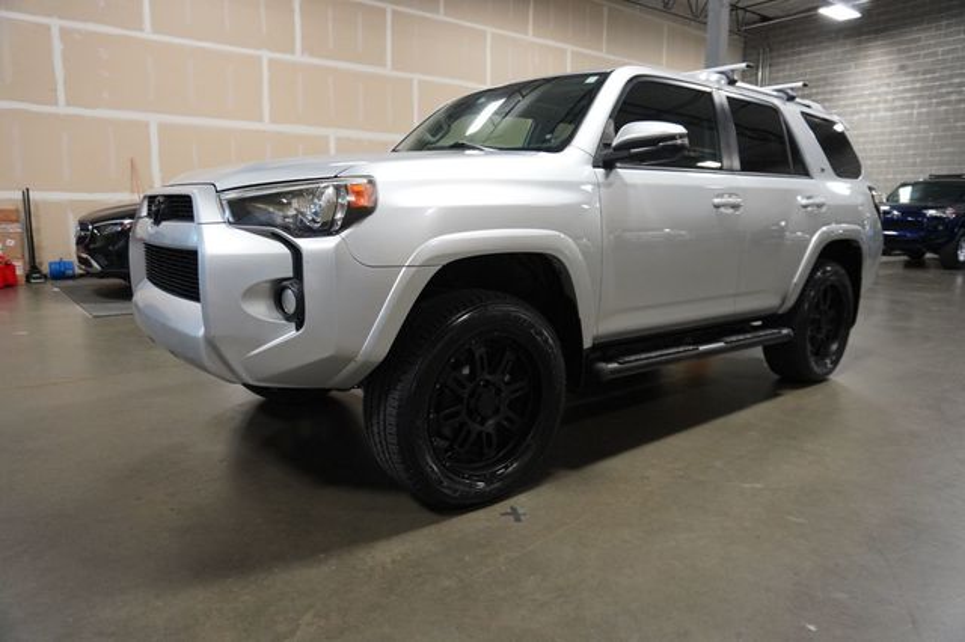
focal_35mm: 24
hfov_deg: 73.8
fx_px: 643
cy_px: 321
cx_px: 482
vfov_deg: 53.1
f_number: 3.5
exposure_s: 1/160
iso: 2500
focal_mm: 16
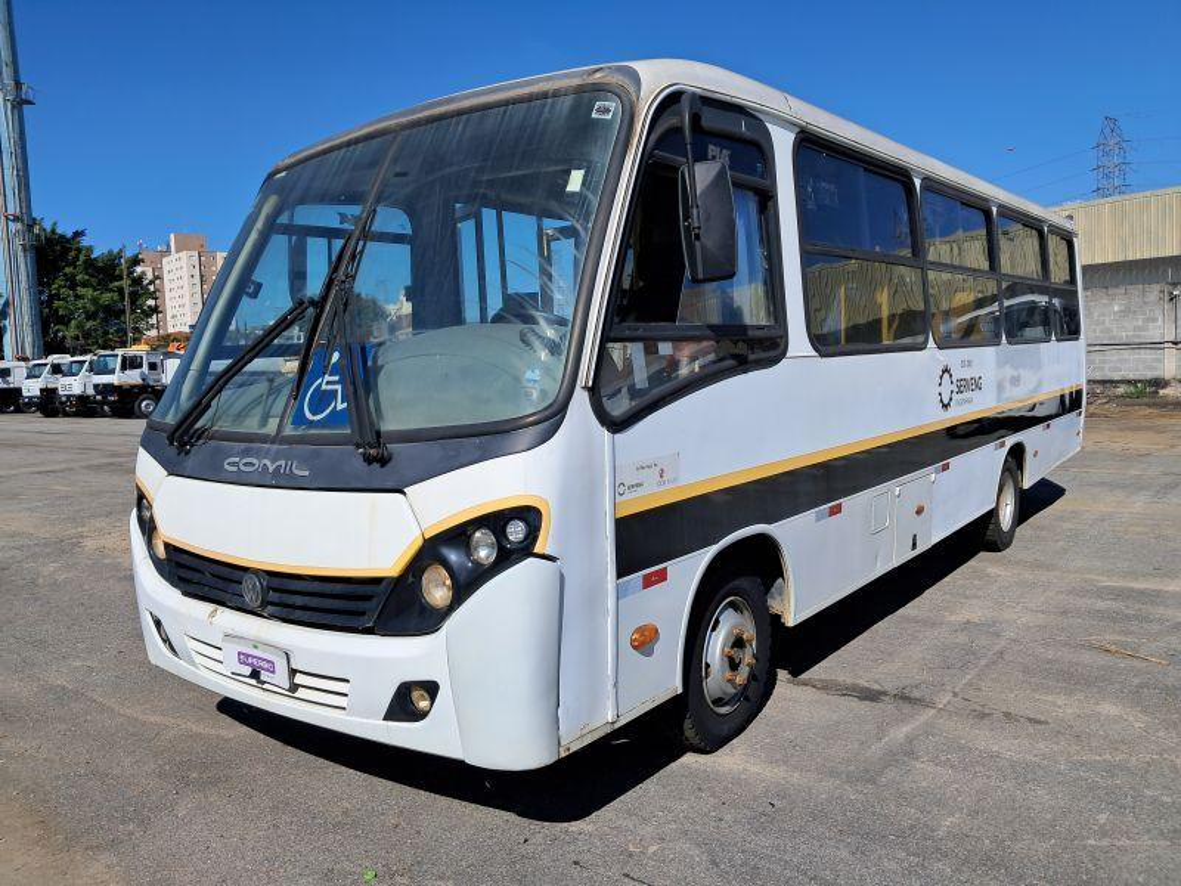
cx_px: 590
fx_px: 921
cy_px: 443
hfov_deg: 65.3
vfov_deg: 51.4
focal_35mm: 27
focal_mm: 4
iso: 50
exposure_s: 1/1504
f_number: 1.8
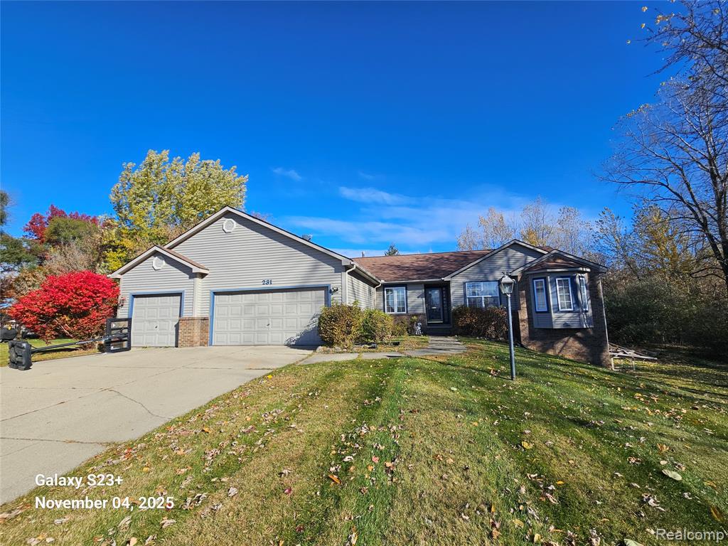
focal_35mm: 13
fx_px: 273
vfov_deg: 89.9
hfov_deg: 106.2
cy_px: 273
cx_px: 364
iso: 50
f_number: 2.2
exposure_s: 1/2371
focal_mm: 2.2
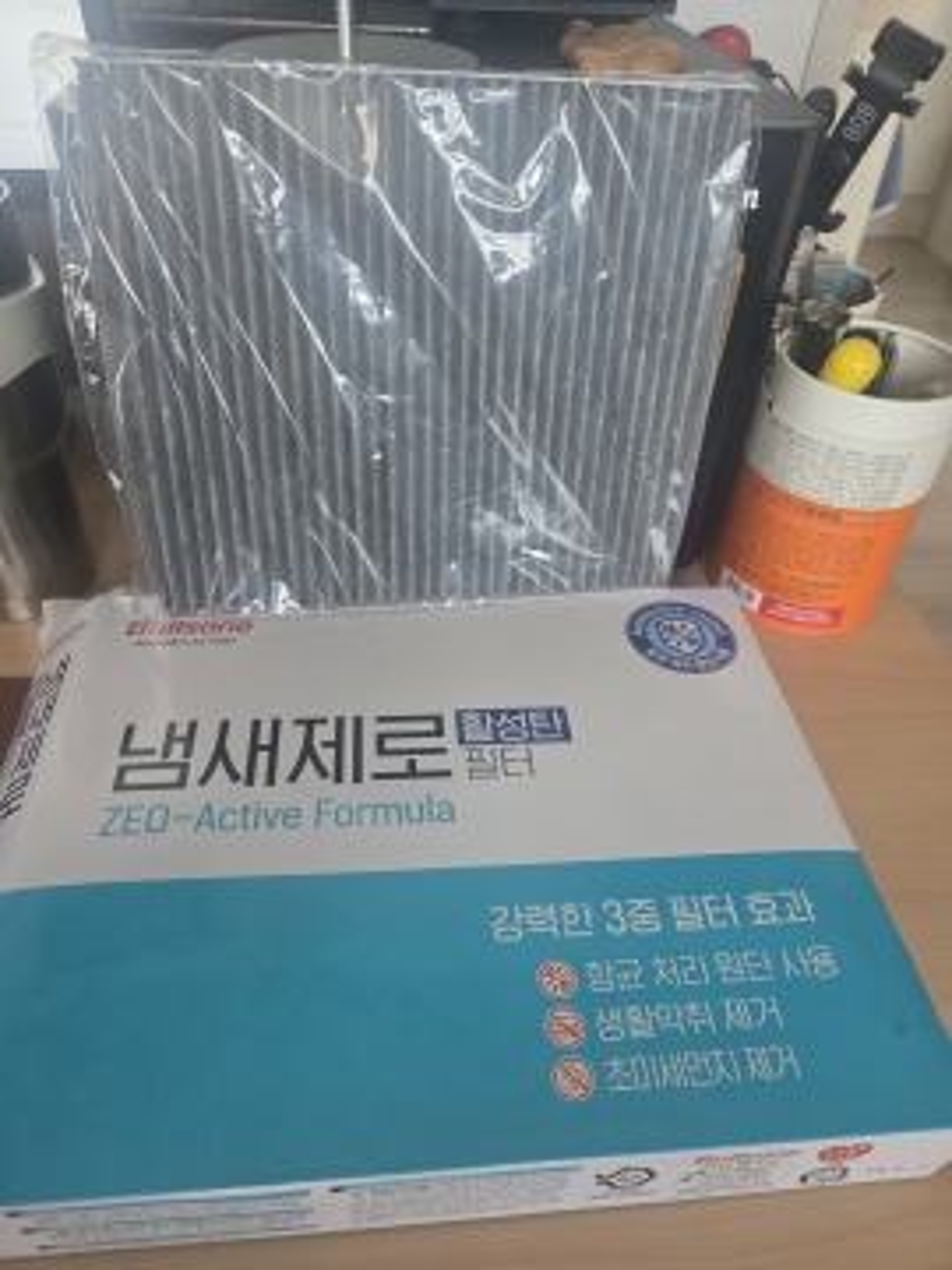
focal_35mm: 23
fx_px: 843
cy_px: 635
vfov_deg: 73.9
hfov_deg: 58.9
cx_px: 476
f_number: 1.8
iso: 640
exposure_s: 1/120
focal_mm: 5.4
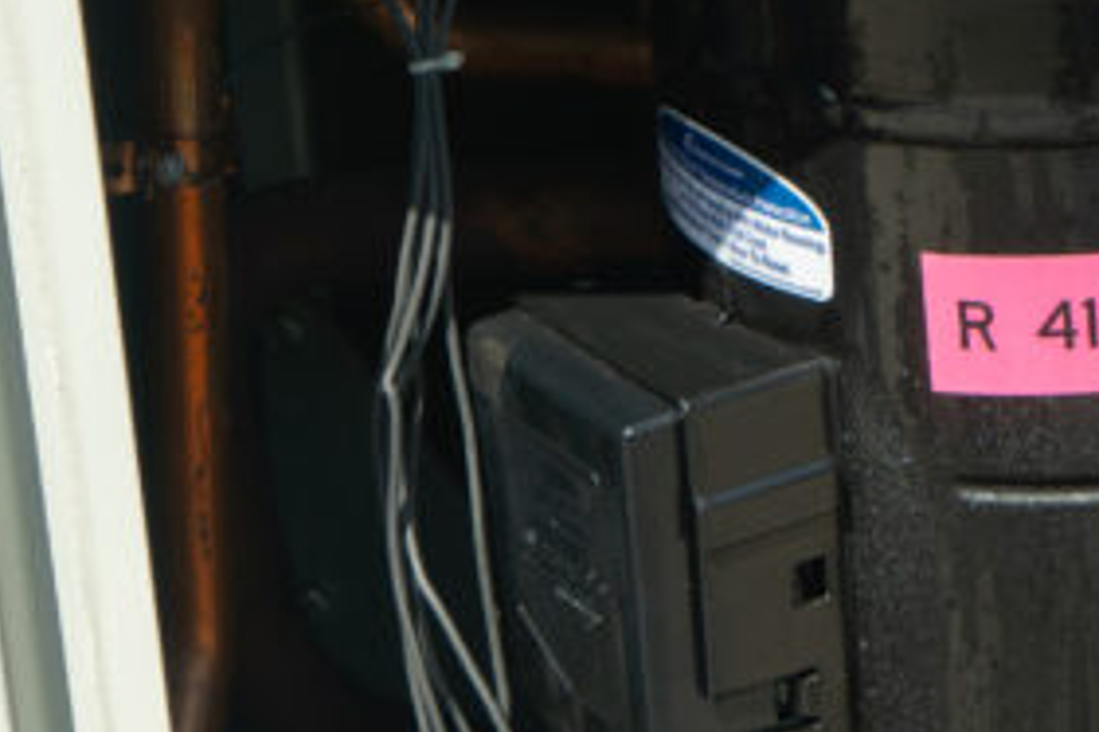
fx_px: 6681
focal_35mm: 219
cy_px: 476
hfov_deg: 9.0
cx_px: 1905
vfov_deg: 6.3
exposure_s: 1/125
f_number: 8
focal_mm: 60
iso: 100
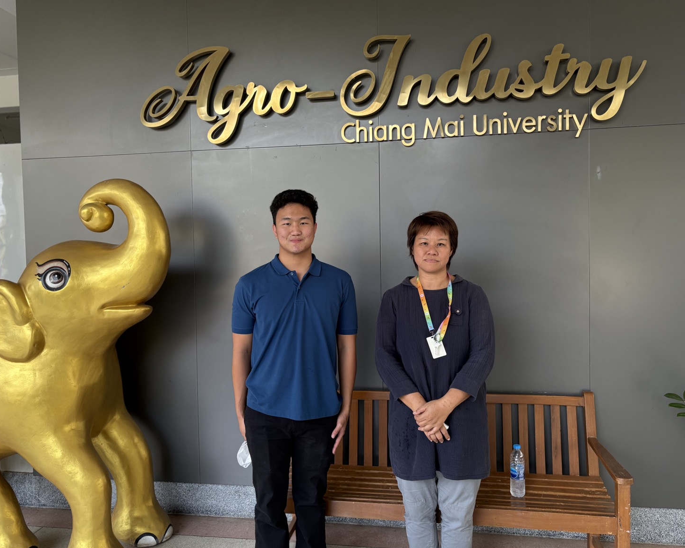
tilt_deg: -2.0
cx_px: 337
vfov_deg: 51.5
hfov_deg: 62.2
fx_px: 568
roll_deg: +2.0
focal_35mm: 28
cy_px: 268
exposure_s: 1/122
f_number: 1.6
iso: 80
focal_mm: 5.96
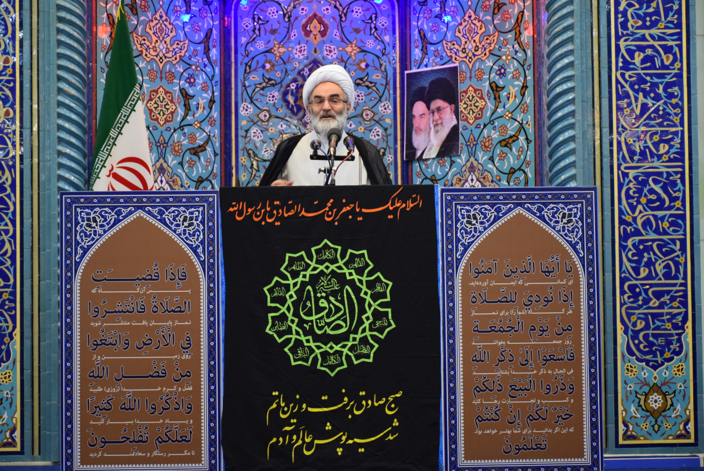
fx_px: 1820
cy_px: 236
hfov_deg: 21.9
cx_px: 352
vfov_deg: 14.7
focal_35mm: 93
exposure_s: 1/60
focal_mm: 62
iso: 1250
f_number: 5
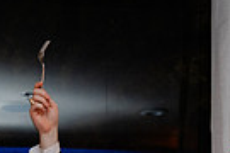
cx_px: 49
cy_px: 319
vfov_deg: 9.9
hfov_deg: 16.0
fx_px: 811
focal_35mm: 127
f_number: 2.8
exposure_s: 1/160
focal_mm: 29.5
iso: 2000
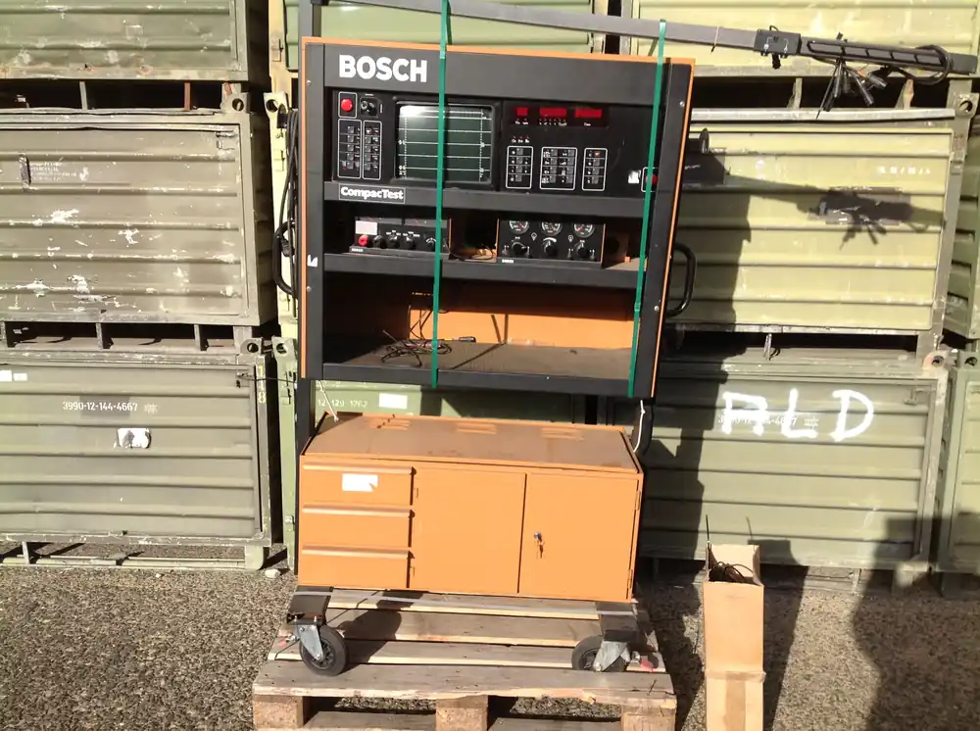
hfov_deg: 52.7
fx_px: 989
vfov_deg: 40.6
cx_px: 490
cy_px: 366
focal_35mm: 35
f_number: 2.4
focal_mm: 4.28
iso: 50
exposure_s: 1/1008
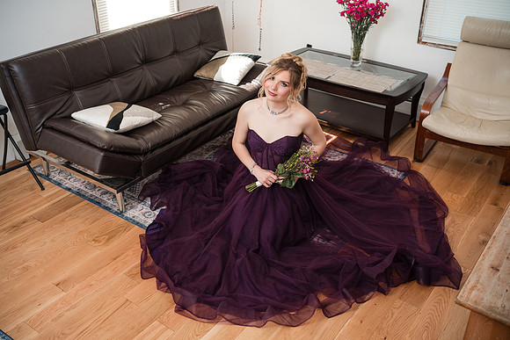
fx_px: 496
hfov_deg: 54.4
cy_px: 170
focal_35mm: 35
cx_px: 255
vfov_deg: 37.9
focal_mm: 35
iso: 1000
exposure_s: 1/250
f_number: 3.2
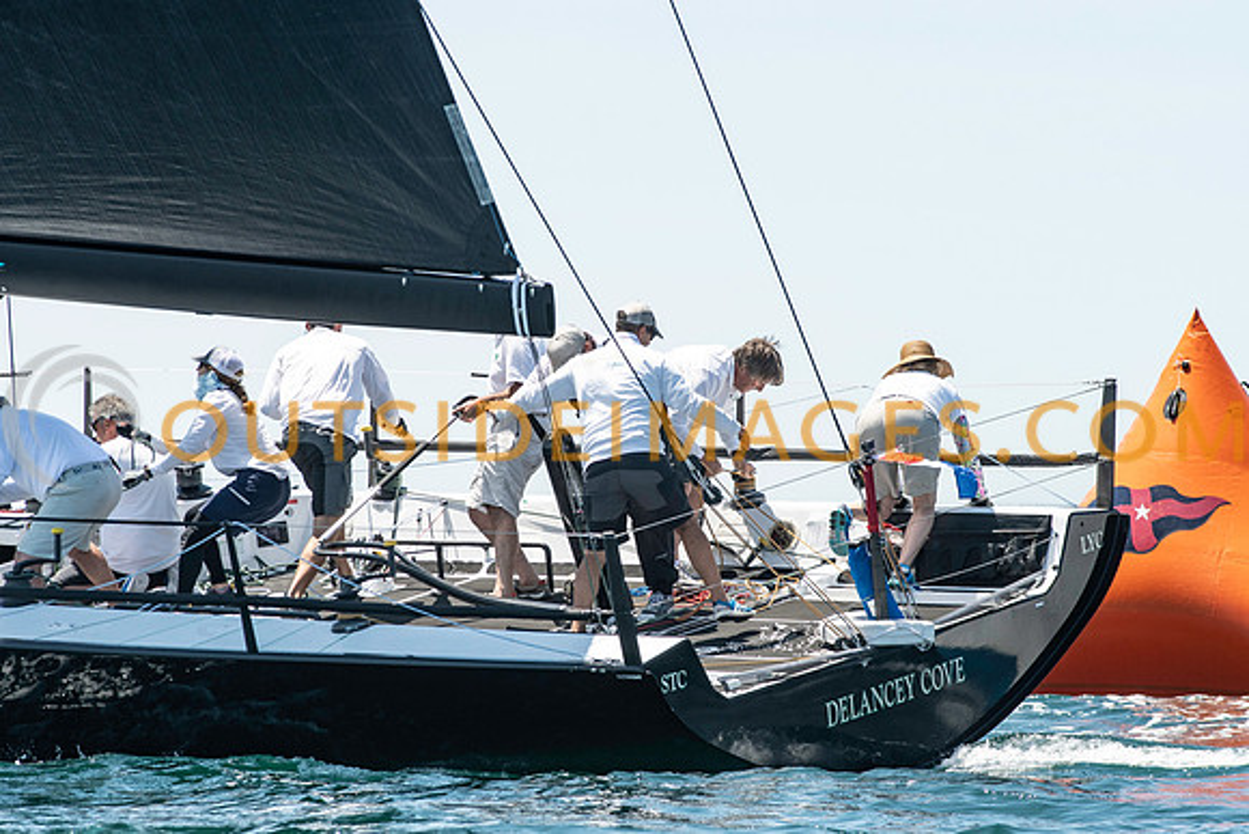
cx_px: 624
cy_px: 417
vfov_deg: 4.6
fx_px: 10410
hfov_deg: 6.9
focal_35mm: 300
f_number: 5.6
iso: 320
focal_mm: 200
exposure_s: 1/1250
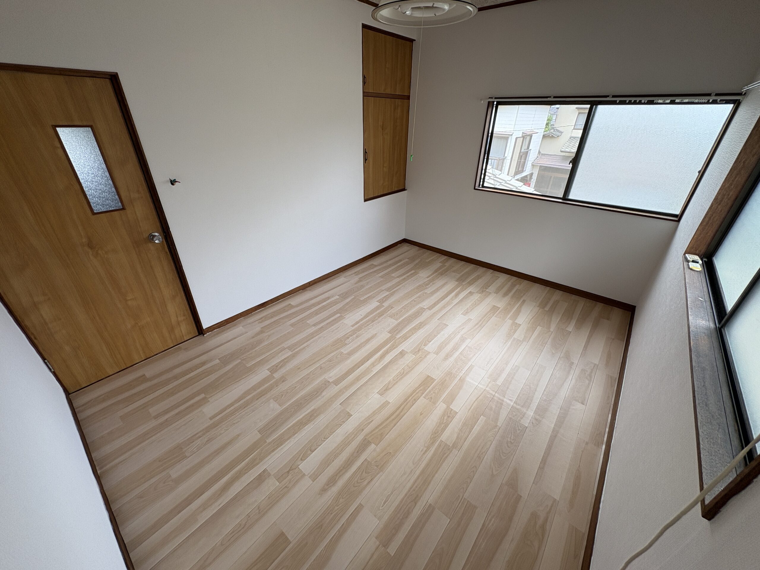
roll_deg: -1.6
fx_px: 307
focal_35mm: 14
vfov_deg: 85.7
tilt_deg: -29.8
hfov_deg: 102.1
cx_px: 380
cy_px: 285
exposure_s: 1/167
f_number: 2.2
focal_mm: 2.22
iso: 64
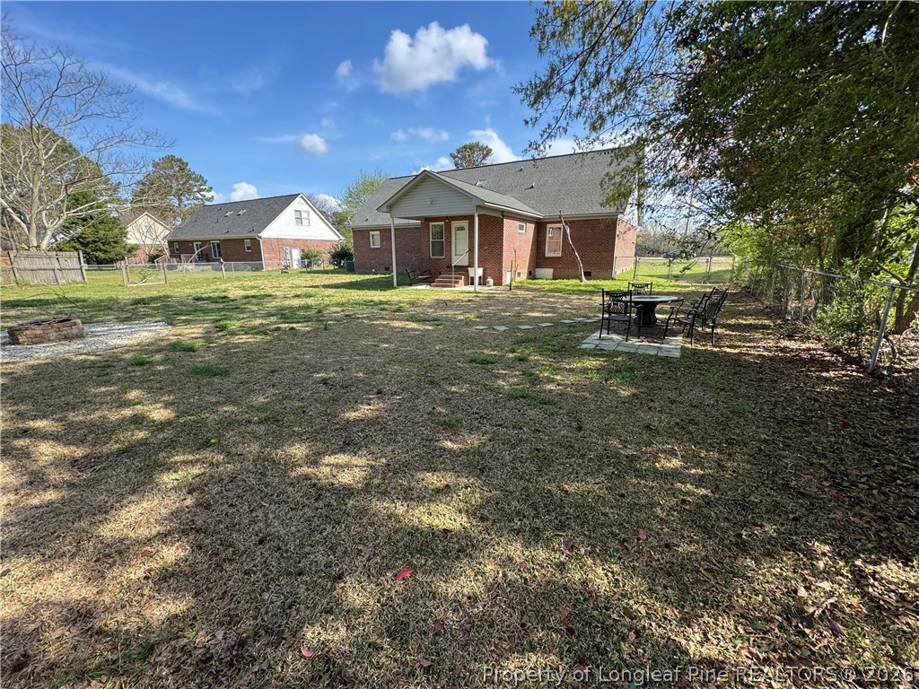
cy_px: 344
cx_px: 460
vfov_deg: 85.7
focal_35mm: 14
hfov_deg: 102.1
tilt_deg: -15.1
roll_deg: +0.2
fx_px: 372
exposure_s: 1/451
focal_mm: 2.22
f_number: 2.2
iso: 40
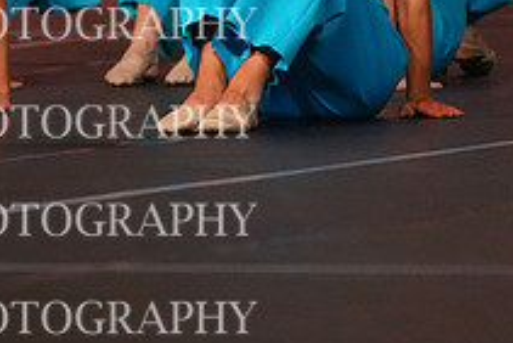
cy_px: -26
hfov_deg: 2.5
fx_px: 11764
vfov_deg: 1.7
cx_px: -95
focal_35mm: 825
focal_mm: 300
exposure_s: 1/1250
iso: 16000
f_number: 3.5
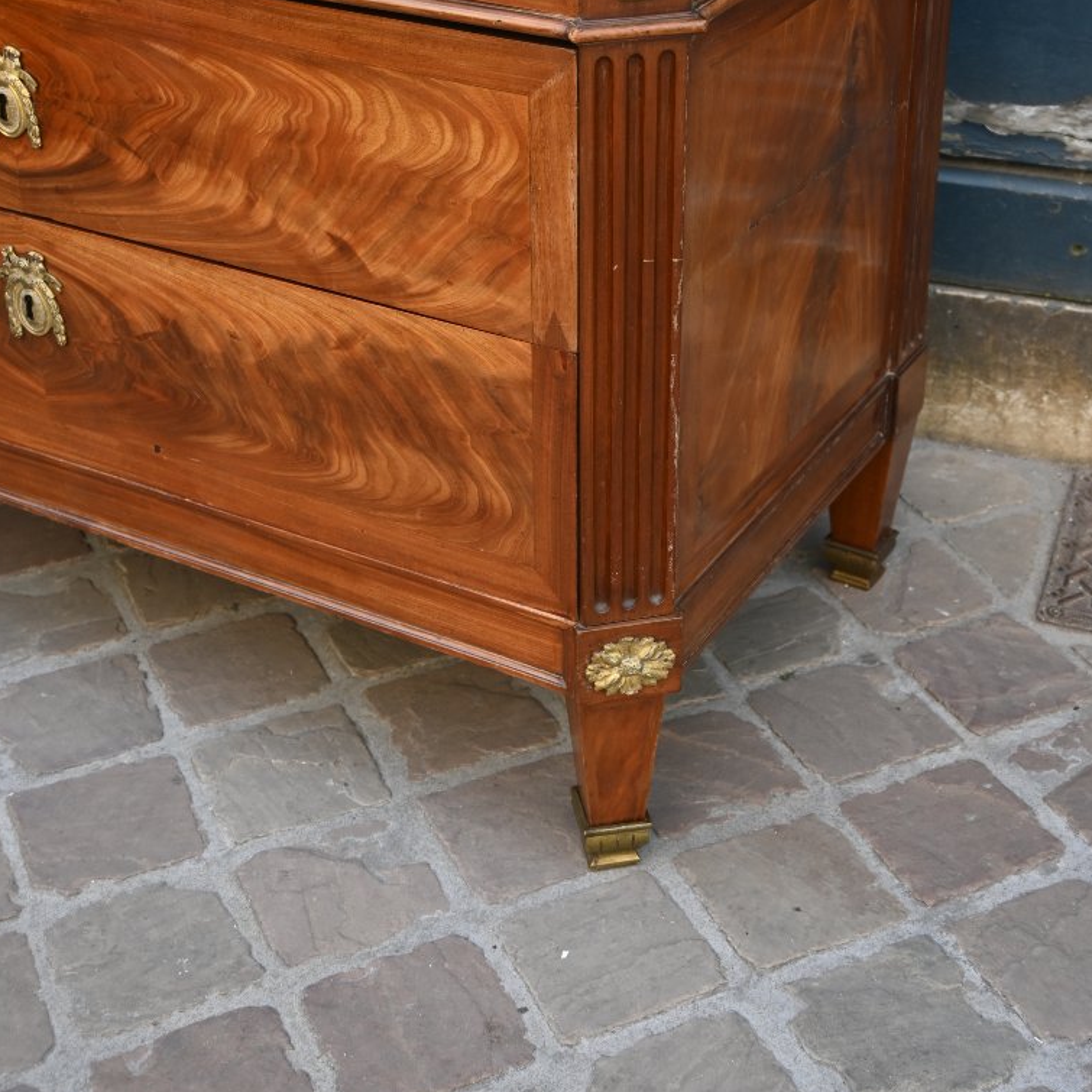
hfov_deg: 31.3
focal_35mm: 55
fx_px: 1951
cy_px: 354
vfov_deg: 31.0
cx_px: 564
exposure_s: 1/250
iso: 220
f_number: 4
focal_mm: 27
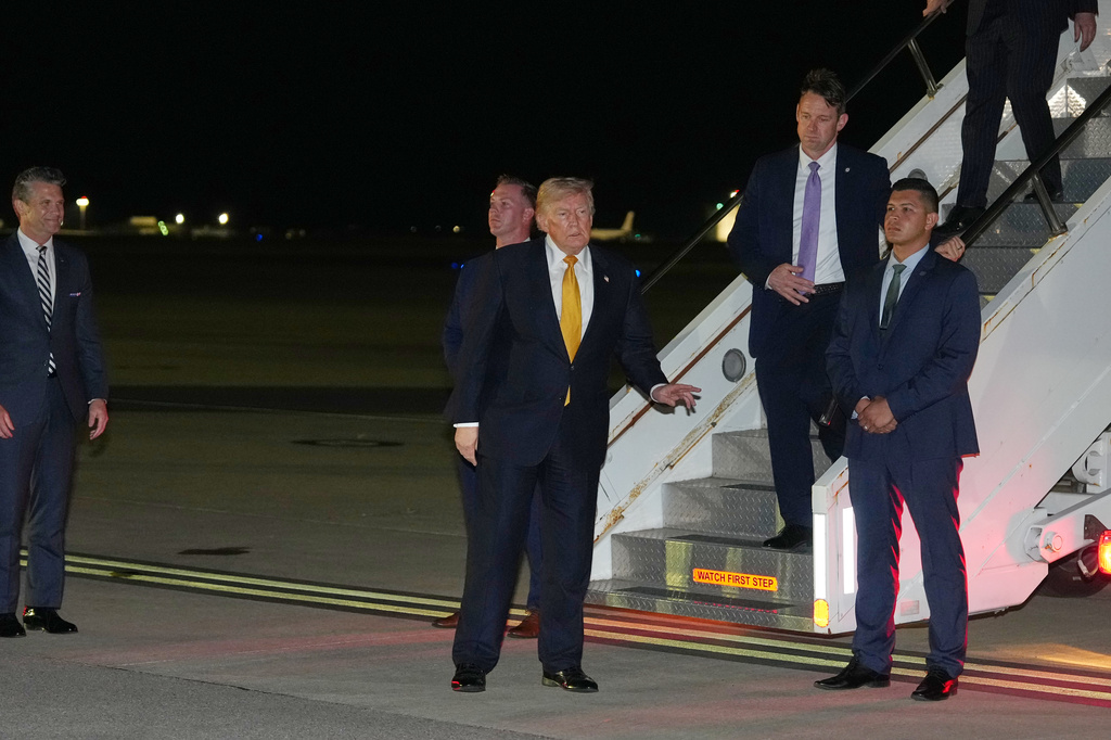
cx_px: 556
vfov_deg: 13.0
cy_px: 370
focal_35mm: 105
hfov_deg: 19.5
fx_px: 3239
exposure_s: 1/160
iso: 3200
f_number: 2.8
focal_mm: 70
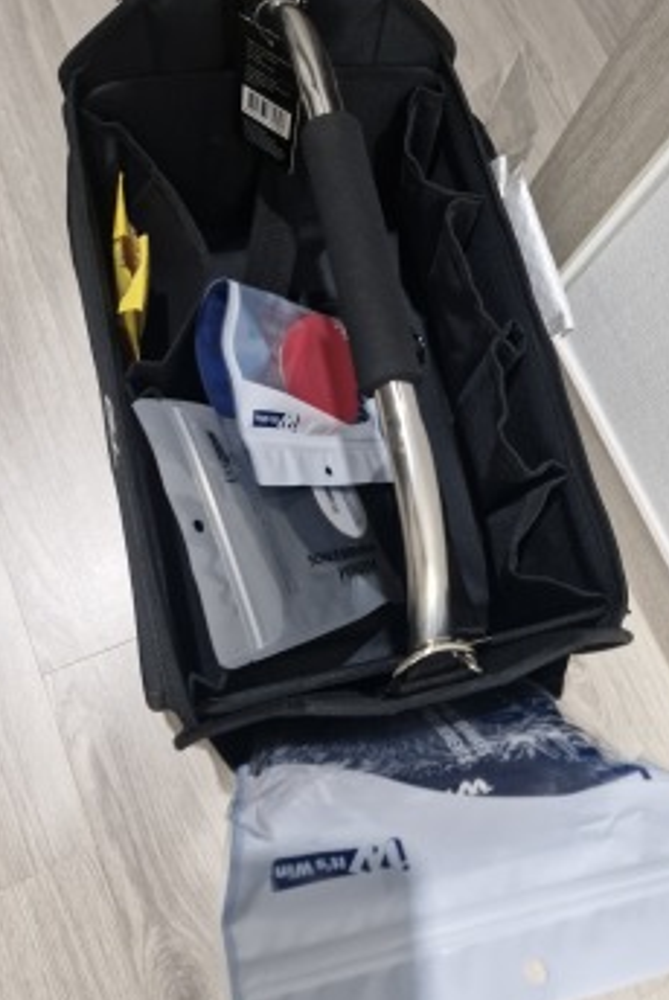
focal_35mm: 25
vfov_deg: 71.5
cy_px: 494
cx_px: 355
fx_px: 695
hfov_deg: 51.3
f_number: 1.8
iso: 640
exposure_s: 1/24
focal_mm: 5.54
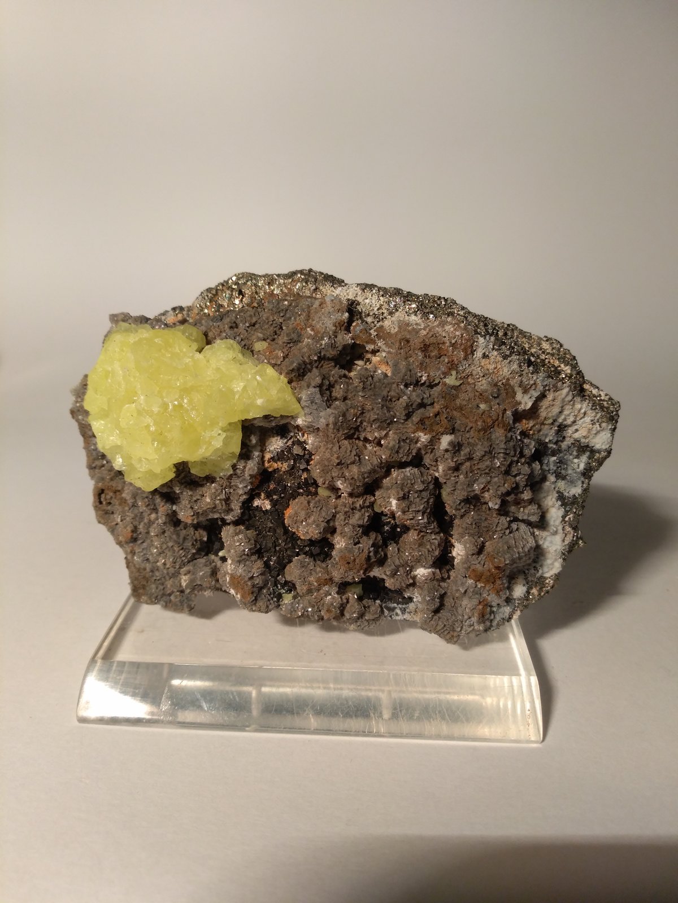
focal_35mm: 26
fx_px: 679
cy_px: 452
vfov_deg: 67.3
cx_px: 339
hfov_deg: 53.1
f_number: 2
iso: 147
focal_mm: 3.54
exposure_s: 1/100
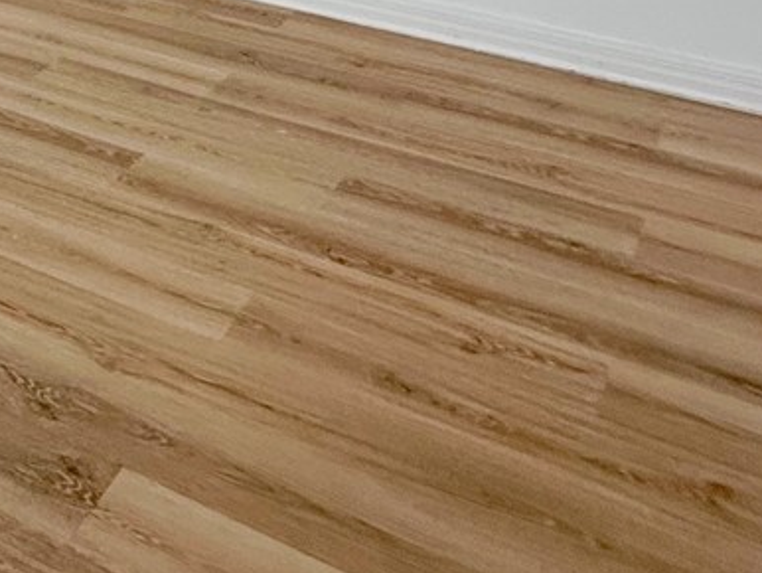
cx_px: -253
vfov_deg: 19.3
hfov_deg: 27.3
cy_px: -447
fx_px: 1278
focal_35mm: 58
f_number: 2.2
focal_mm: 2.22
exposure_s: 1/99
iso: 100
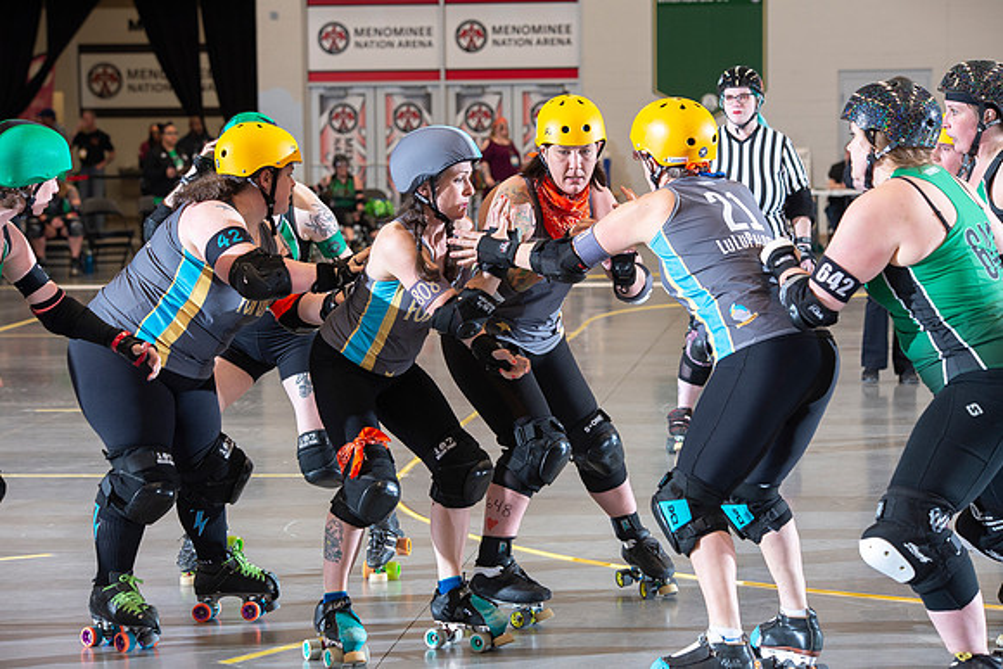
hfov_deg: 19.5
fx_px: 2926
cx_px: 502
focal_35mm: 105
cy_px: 334
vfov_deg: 13.0
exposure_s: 1/160
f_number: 5.6
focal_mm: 105
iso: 640
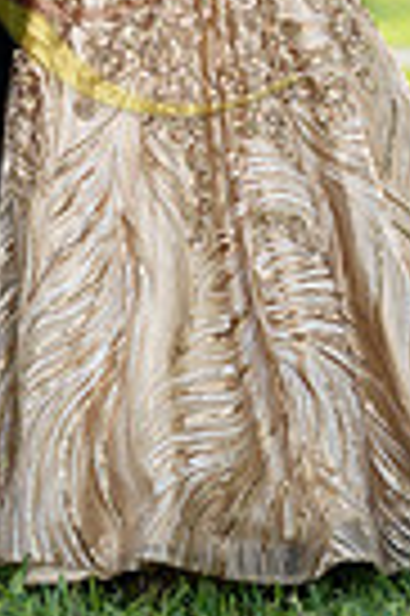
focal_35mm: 280
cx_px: 108
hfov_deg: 4.9
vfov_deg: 7.3
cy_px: -211
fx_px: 4795
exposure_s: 1/1600
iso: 200
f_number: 2.8
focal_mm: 85
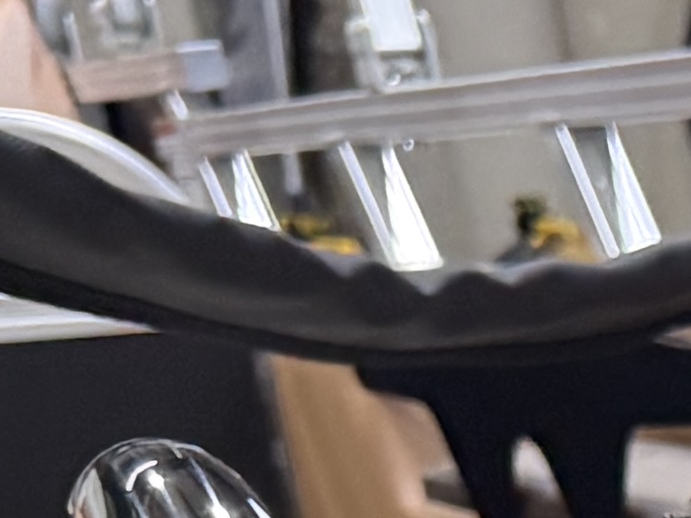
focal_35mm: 185
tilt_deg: -25.3
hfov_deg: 9.2
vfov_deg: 6.7
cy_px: 1874
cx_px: 1825
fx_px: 3694
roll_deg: +5.8
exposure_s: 1/120
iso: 160
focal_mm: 6.76
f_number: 1.78
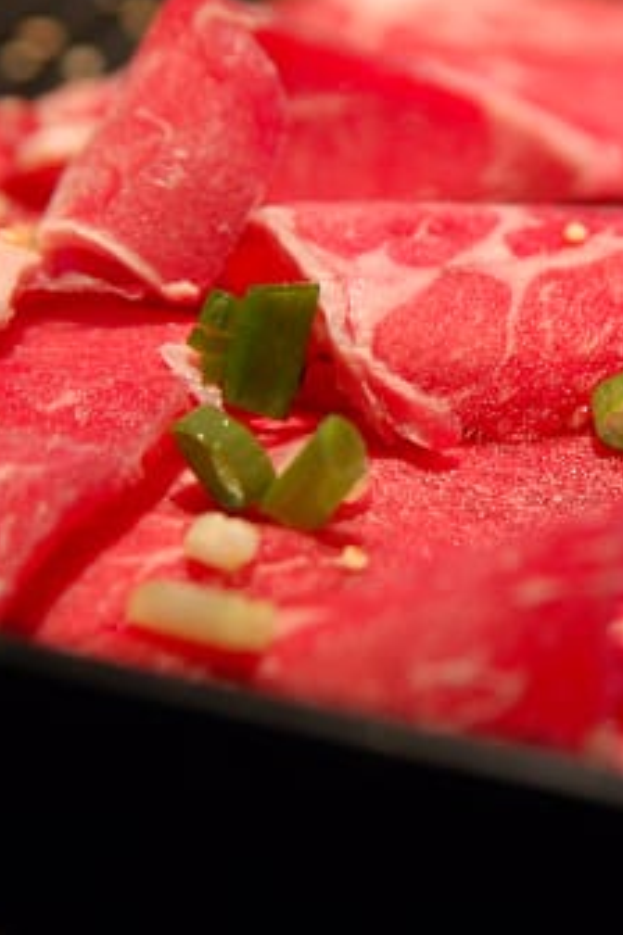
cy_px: 440
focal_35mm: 145
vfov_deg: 14.2
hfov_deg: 9.4
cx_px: 562
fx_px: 3764
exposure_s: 1/25
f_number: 4
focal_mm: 58
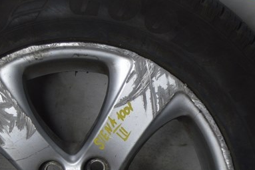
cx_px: 77
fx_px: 880
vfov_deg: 10.9
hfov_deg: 16.4
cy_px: 182
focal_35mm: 124
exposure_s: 1/50
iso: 400
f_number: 4.2
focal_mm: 31
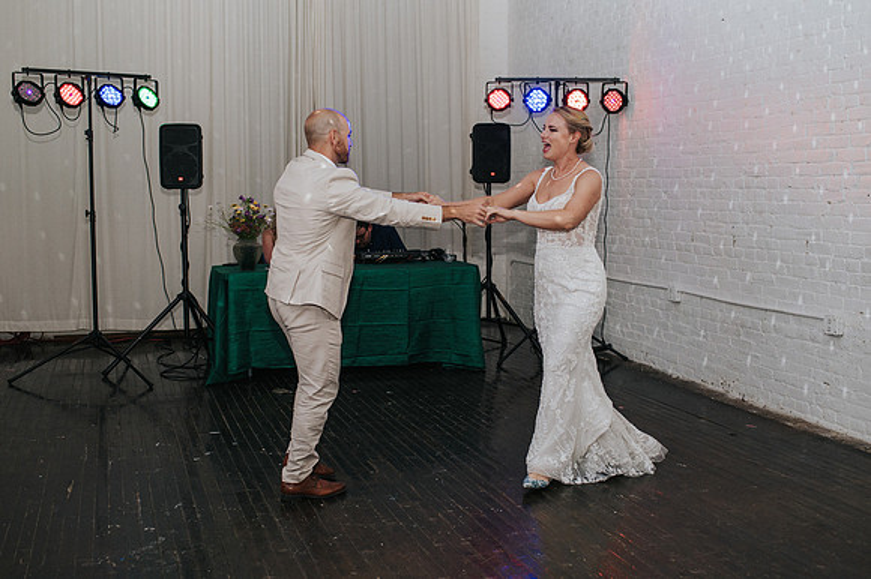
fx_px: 988
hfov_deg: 47.6
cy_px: 293
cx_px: 427
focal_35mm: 41
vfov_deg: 32.7
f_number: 2.8
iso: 1000
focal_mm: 35
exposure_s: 1/200
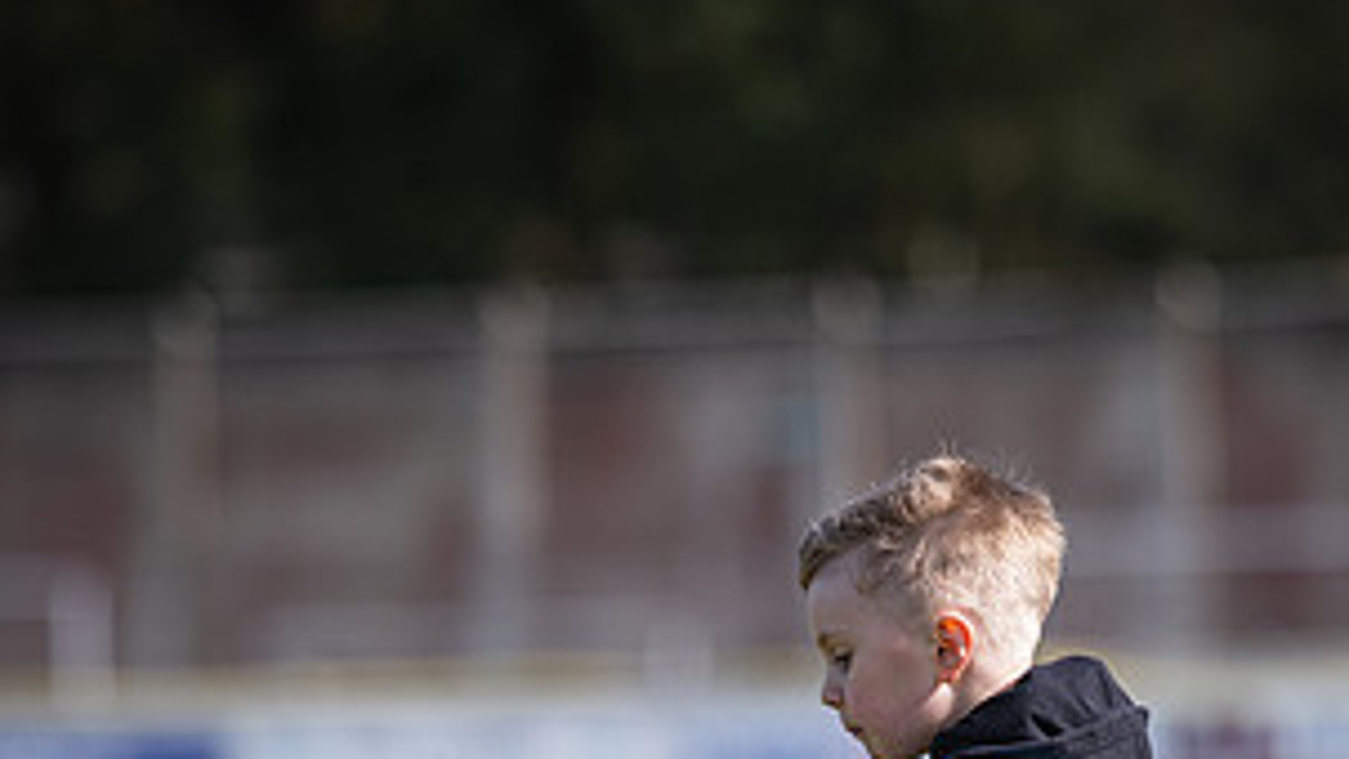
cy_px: 951
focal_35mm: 316
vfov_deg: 3.8
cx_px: 819
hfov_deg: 6.8
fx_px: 11305
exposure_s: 1/1250
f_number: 2
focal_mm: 135
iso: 32
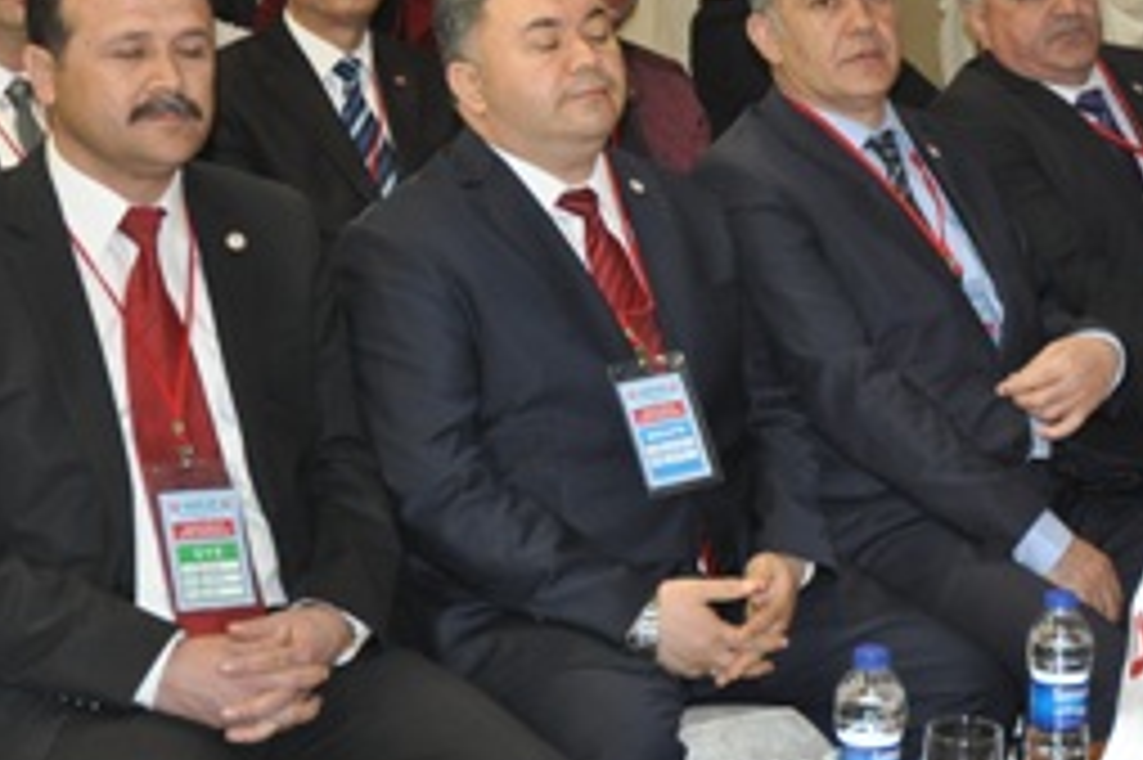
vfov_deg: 15.1
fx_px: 2856
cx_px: 855
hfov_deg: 22.4
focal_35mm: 90
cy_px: 207
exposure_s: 1/60
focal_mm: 34
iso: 800
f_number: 4
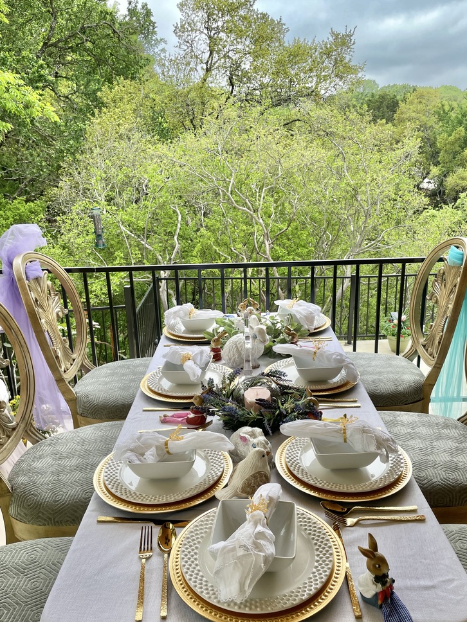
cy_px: 324
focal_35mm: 29
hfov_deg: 48.2
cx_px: 252
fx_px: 522
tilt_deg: -18.7
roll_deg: +1.9
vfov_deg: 61.6
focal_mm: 4.2
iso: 32
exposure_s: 1/406
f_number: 1.6
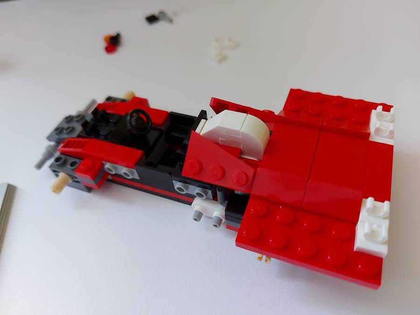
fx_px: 291
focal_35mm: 24
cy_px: 158
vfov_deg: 56.8
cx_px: 210
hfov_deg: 71.6
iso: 250
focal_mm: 5.23
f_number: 1.8
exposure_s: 1/25
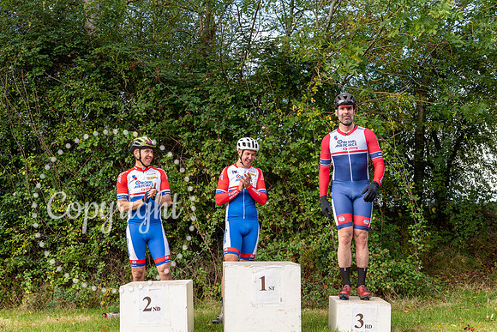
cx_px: 248
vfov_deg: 29.9
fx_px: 621
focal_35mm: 45
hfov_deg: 43.6
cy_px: 166
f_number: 6.3
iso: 200
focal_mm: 45
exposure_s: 1/160
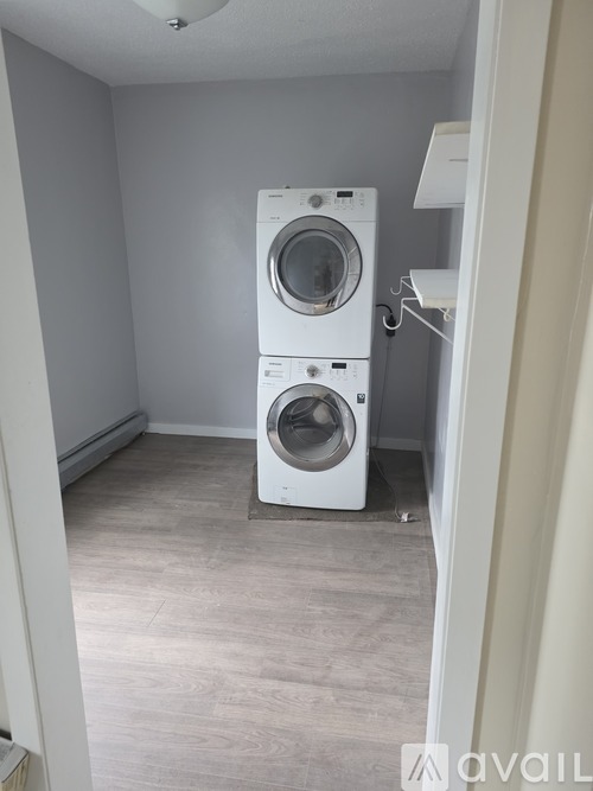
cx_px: 296
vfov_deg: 73.9
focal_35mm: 23
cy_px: 396
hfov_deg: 58.9
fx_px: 526
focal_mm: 6.25
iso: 800
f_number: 1.7
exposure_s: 1/120
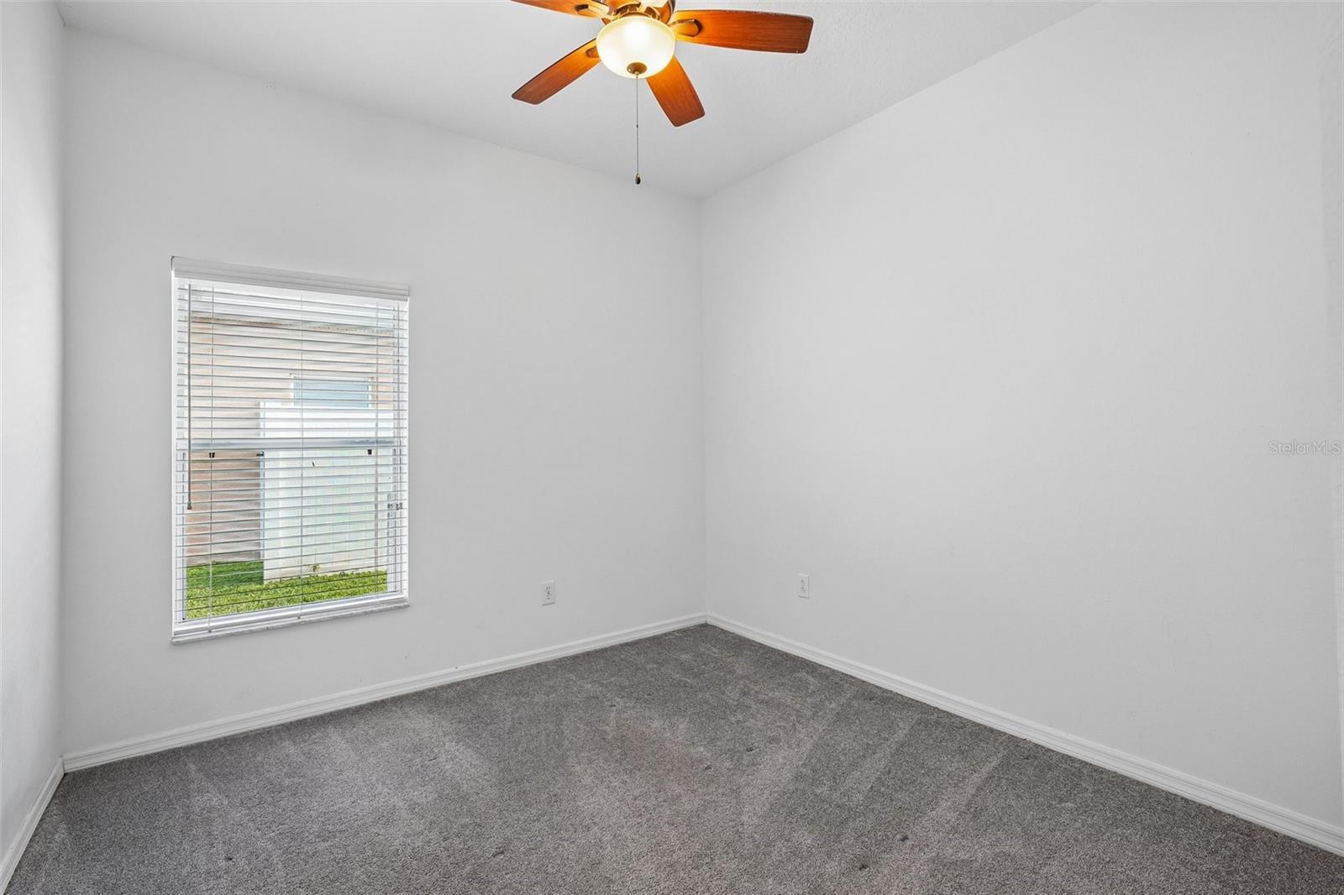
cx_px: 672
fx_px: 634
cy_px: 448
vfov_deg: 70.4
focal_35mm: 17
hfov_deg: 93.3
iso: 800
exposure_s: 1/40
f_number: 8
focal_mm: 17
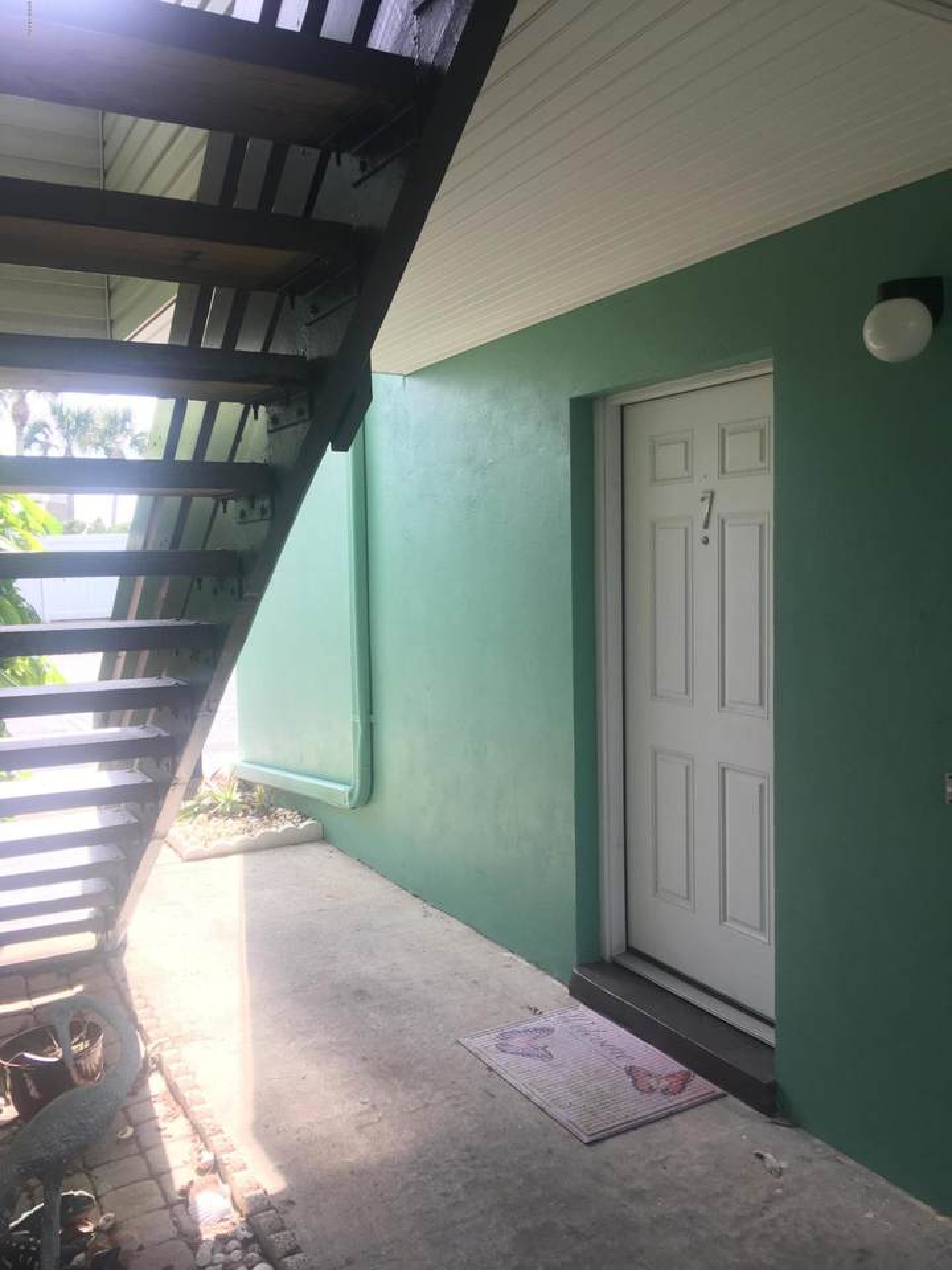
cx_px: 476
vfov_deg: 61.7
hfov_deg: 48.2
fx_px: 1063
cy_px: 635
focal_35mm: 29
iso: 25
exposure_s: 1/123
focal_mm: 4.15
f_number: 2.2
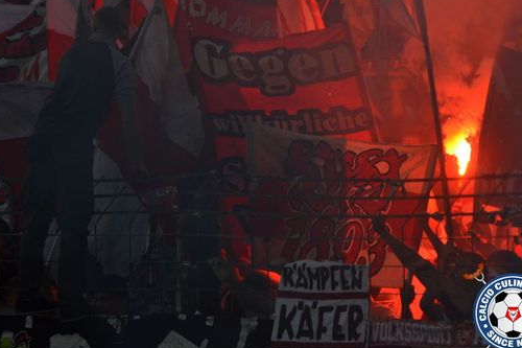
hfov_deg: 6.0
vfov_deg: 4.0
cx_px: 285
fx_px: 4957
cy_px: 176
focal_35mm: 342
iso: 400
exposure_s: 1/1600
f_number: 5.6
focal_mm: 200
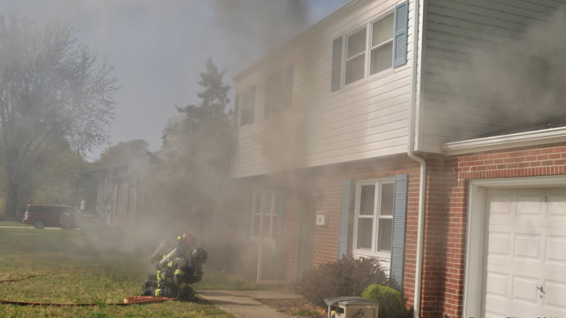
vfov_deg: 26.5
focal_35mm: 45
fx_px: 675
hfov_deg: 45.5
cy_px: 147
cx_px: 282
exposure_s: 1/1000
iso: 200
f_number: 8
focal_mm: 28
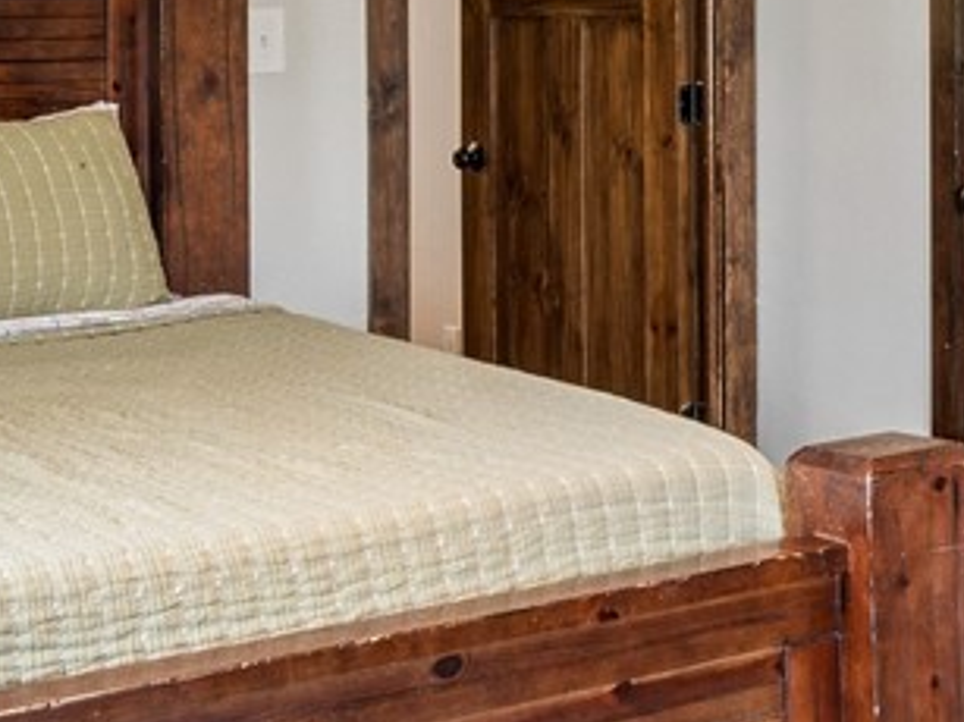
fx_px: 2366
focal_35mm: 85
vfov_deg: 16.9
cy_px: -33
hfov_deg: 22.2
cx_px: 966
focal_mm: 16
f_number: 9
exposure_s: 1/4
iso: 400
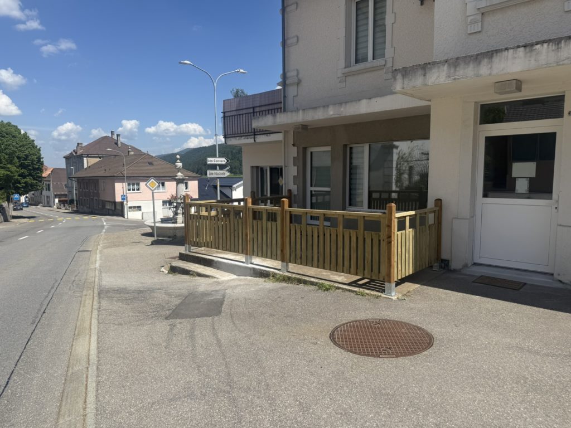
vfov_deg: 56.8
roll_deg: -0.2
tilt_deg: -6.1
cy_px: 214
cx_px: 286
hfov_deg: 71.6
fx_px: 396
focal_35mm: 24
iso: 80
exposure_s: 1/5319
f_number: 1.78
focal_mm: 6.76
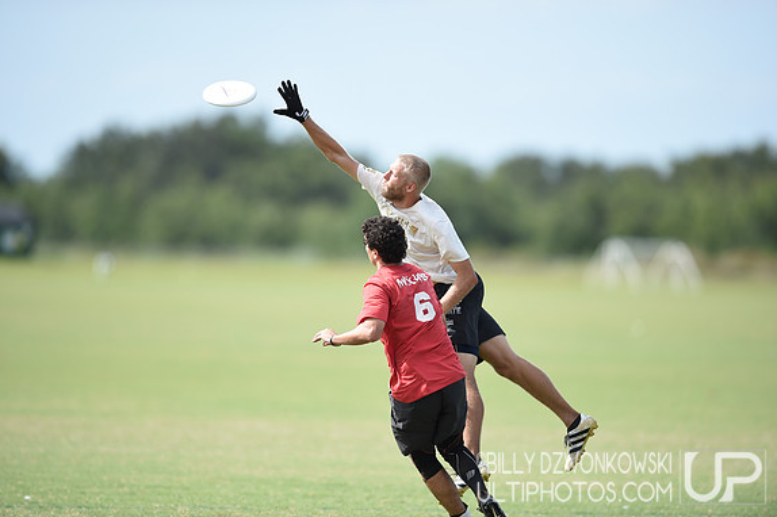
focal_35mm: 404
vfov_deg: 3.4
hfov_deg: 5.1
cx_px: 390
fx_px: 8714
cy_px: 257
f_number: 2.8
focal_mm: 400
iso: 200
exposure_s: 1/2000
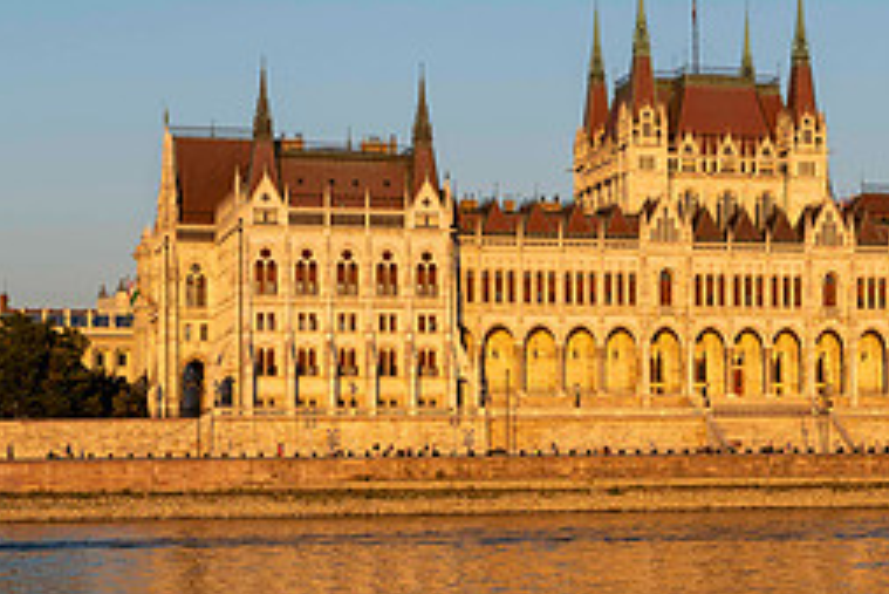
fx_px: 2471
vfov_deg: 13.7
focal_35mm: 100
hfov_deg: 19.6
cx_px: 967
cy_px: 384
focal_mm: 42
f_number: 5
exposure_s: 1/320
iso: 64
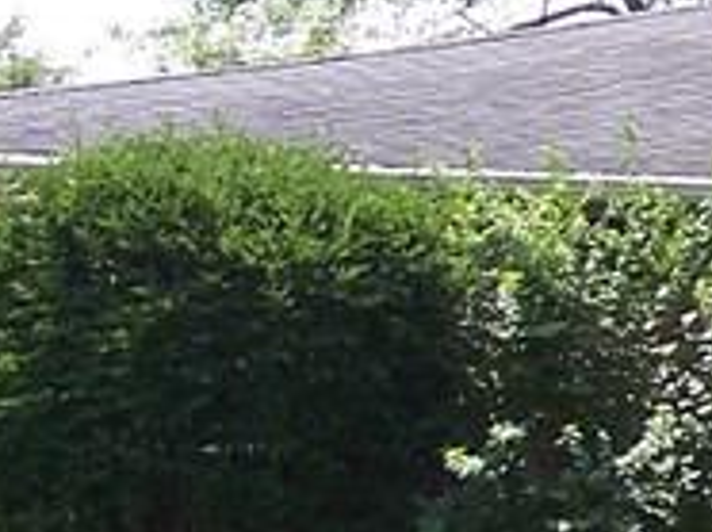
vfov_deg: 6.9
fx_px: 4417
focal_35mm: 215
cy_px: 46
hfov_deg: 8.2
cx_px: 1876
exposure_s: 1/500
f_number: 3.4
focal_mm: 8
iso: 100
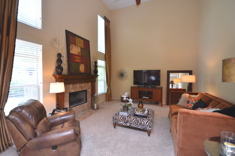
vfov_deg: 77.1
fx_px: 98
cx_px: 118
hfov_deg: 100.5
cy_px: 78
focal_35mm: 15
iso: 560
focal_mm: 10
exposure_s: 1/60
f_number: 4
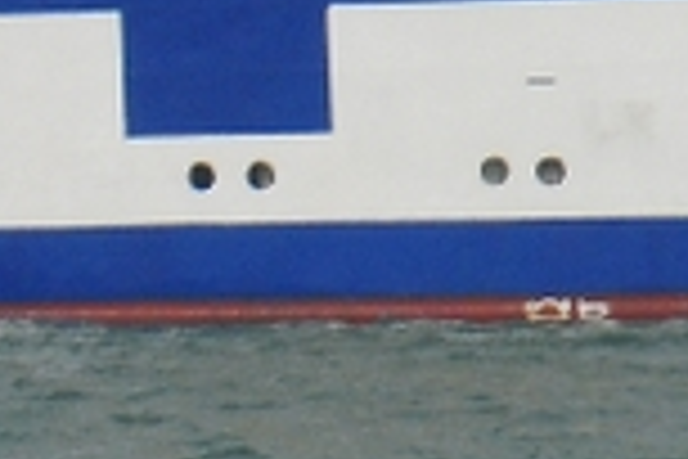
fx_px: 21995
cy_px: -1271
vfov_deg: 1.2
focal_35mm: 1151
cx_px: -1740
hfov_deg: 1.8
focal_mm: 98
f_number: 22
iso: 200
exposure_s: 1/250
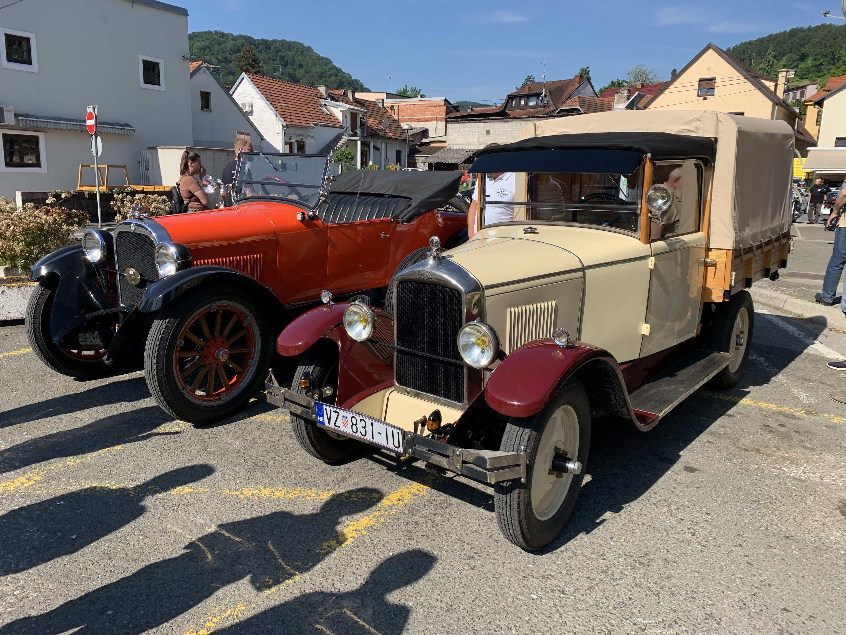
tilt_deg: -12.9
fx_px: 635
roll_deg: -2.2
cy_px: 318
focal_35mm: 26
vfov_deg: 53.1
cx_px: 423
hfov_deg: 67.3
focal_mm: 4.25
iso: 25
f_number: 1.8
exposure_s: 1/2160
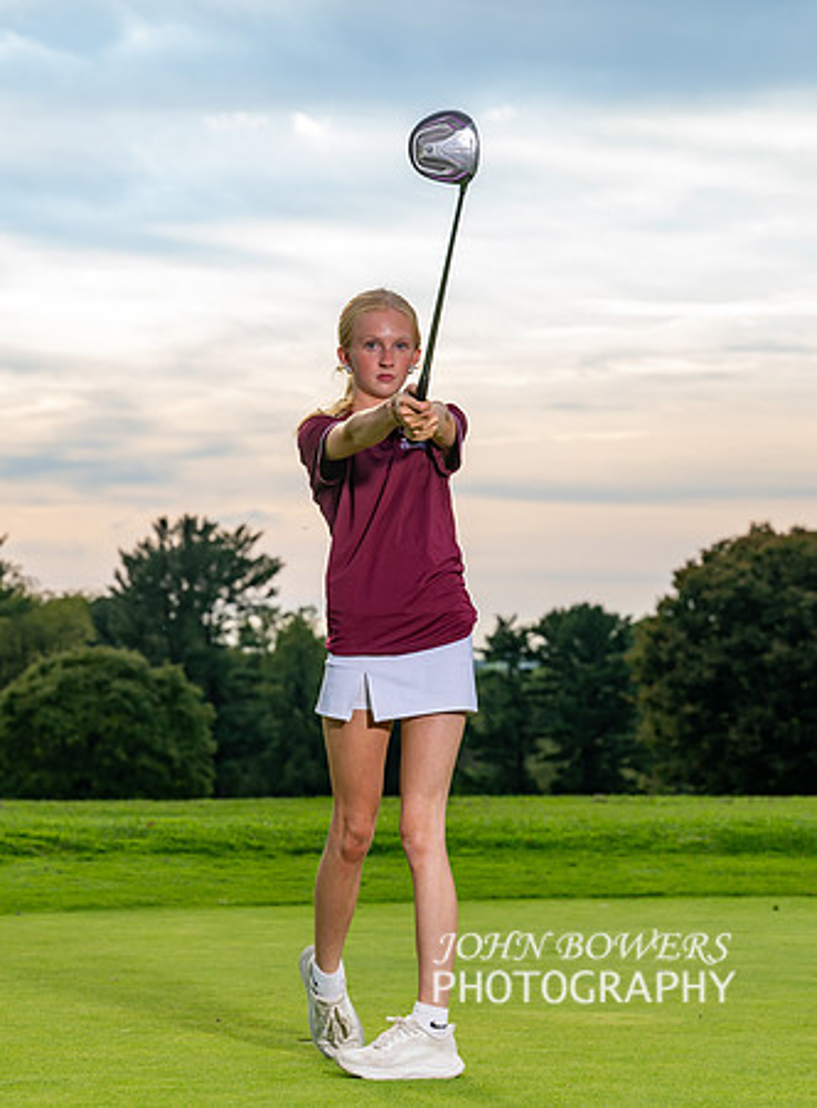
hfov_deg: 13.0
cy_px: 546
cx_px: 315
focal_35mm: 112
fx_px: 3577
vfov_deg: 17.6
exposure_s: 1/320
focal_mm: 70
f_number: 5.6
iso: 80
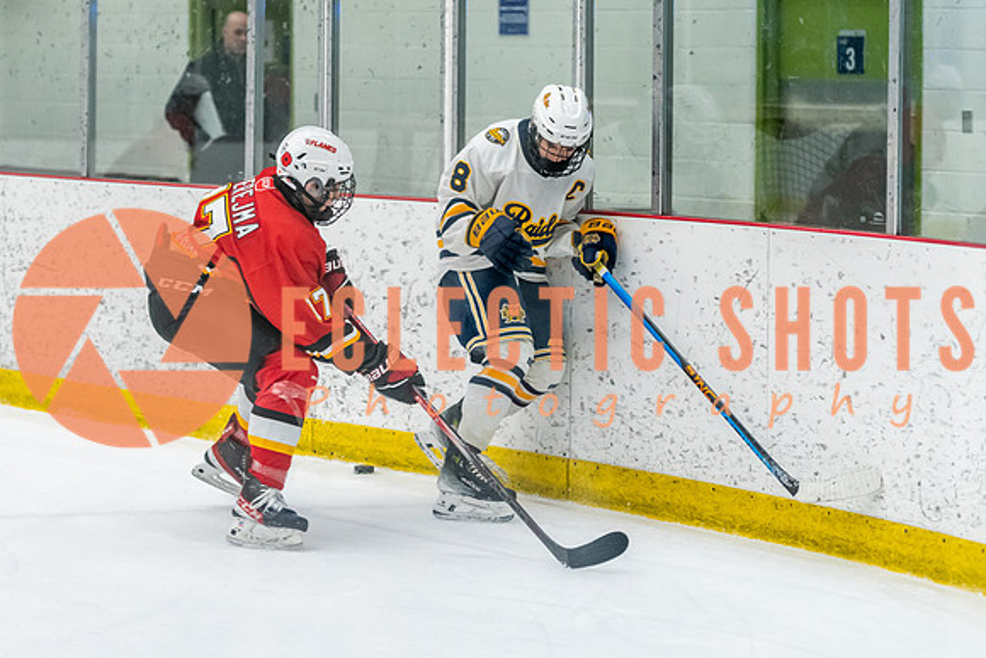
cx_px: 358
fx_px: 3301
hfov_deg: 17.0
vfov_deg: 11.4
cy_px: 329
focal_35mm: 121
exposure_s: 1/800
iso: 3200
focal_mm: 86
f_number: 2.8
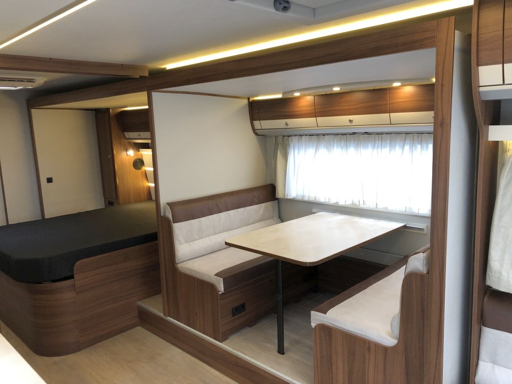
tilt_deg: -5.9
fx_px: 414
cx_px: 256
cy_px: 192
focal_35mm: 28
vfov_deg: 49.7
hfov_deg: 63.4
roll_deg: +2.8
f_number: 1.8
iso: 40
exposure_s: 1/24
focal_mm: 4
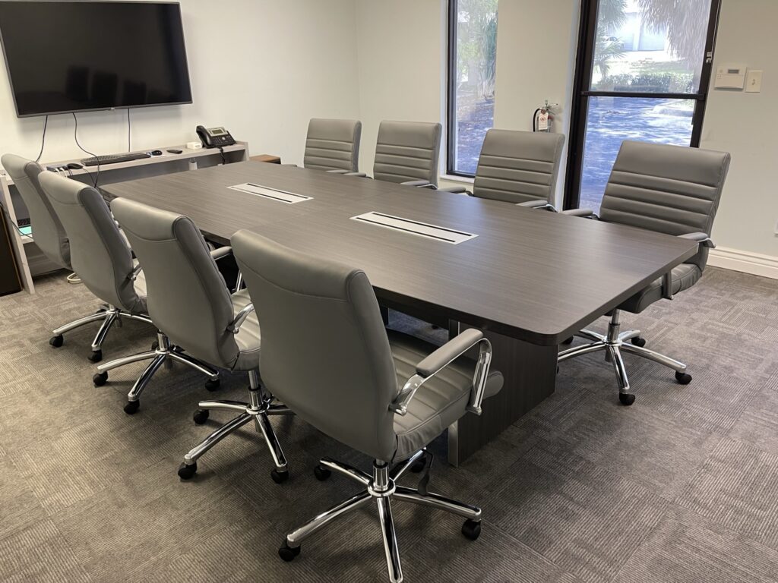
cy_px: 292
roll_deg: +1.7
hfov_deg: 67.3
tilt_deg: -21.6
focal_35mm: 26
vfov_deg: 53.1
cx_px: 389
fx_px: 584
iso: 250
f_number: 1.6
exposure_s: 1/60
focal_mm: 5.1
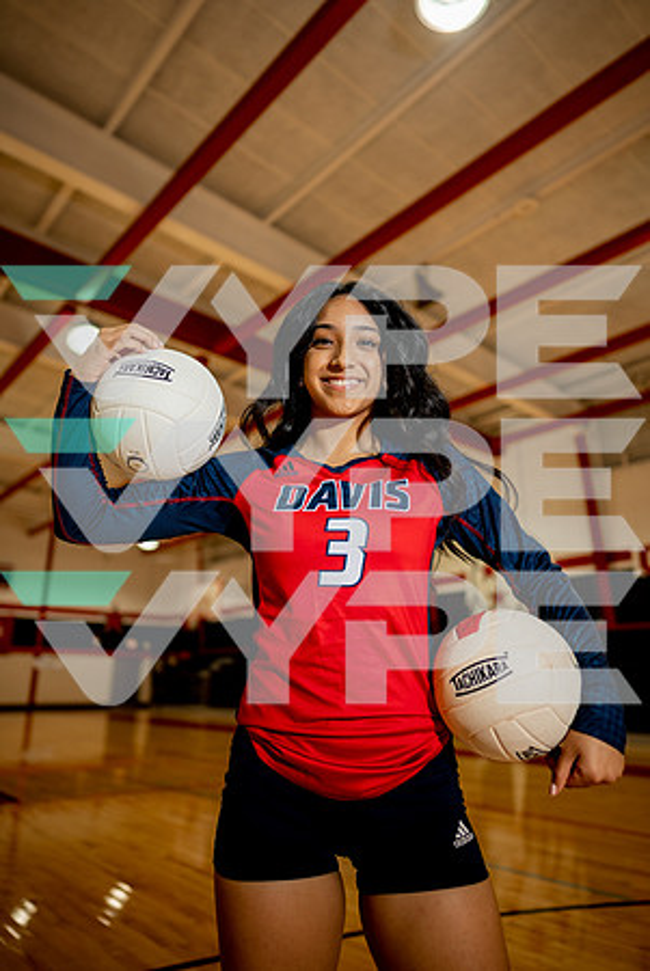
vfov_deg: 73.7
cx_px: 325
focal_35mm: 24
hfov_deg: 53.2
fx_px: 648
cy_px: 486
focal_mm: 24
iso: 80
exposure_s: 1/200
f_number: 1.4
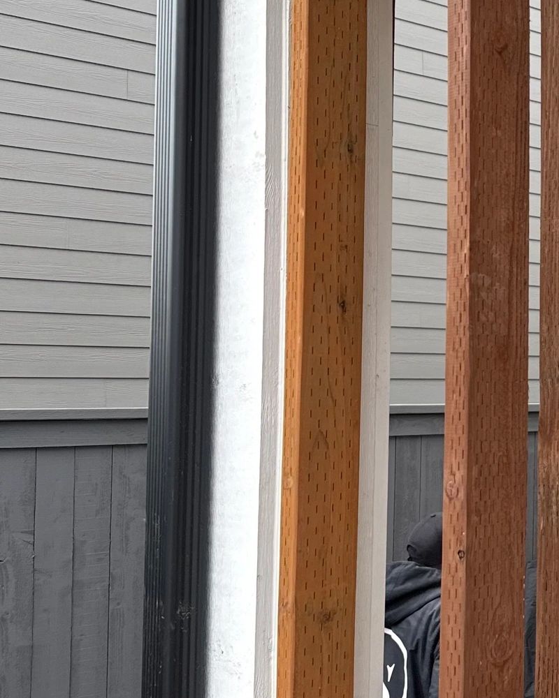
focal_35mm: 60
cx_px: 660
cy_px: 300
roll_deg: -0.2
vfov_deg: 31.4
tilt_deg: +4.1
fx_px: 1241
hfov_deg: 23.4
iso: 64
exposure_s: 1/200
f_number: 1.78
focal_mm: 6.76
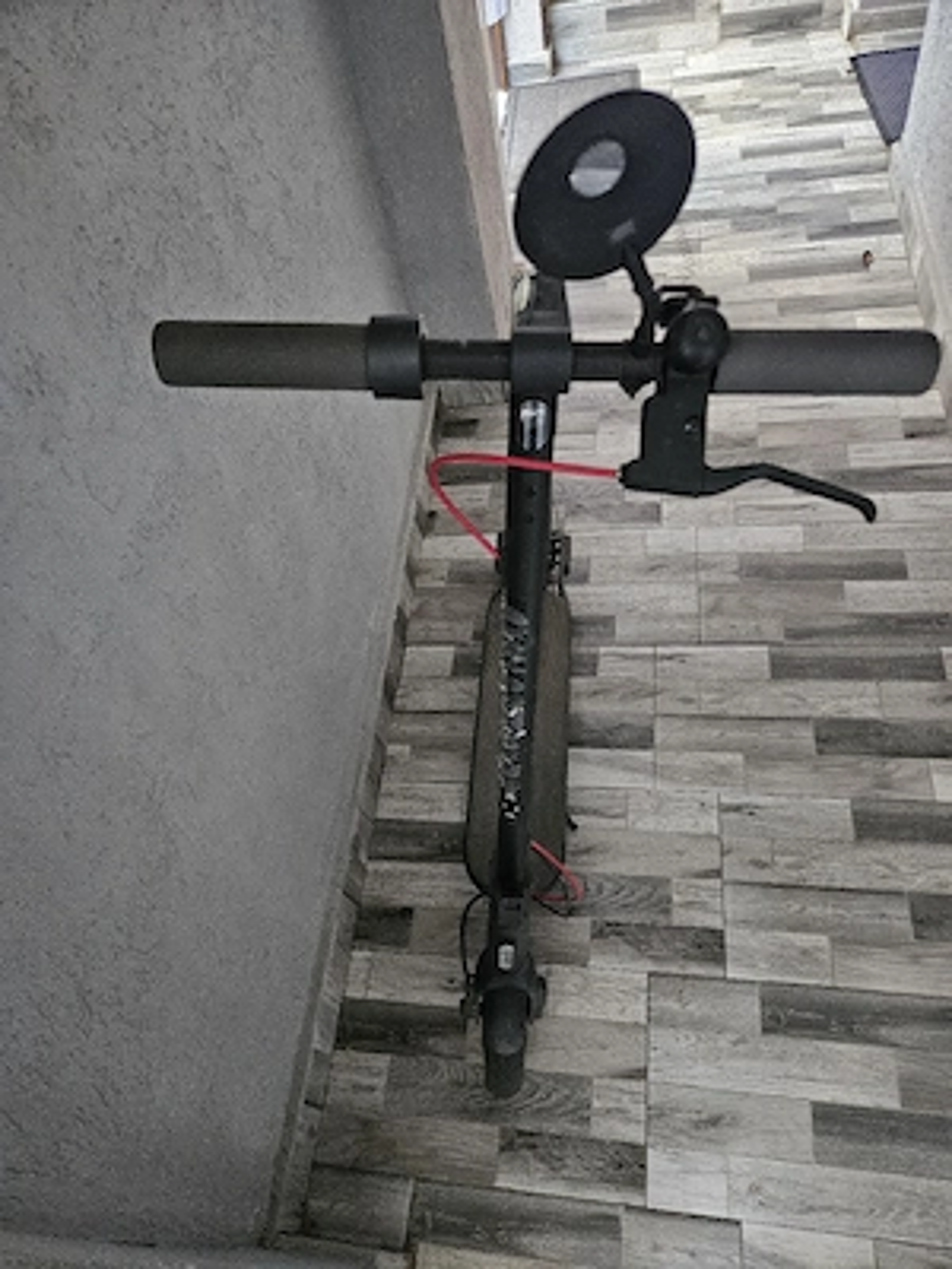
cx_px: 476
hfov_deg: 58.9
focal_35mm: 23
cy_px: 634
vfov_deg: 73.9
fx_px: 843
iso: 640
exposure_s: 1/25.1
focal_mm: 5.4
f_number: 1.8
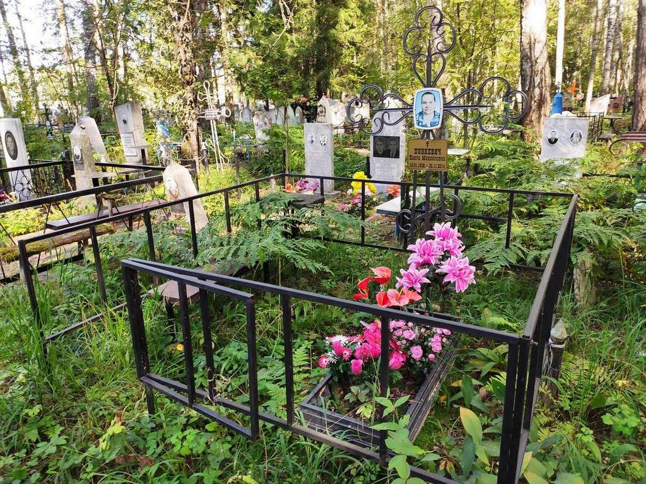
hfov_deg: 67.3
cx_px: 323
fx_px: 485
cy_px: 242
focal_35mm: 26
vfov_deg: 53.1
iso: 125
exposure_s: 1/120
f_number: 1.75
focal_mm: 4.77
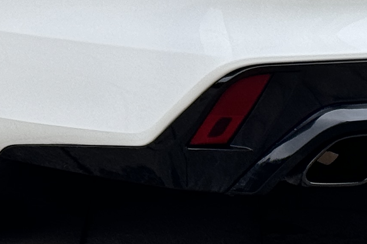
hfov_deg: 8.8
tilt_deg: -4.2
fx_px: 2385
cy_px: -290
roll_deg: -2.5
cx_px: 125
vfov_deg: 5.7
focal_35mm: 234
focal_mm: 6.76
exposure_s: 1/756
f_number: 1.78
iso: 64
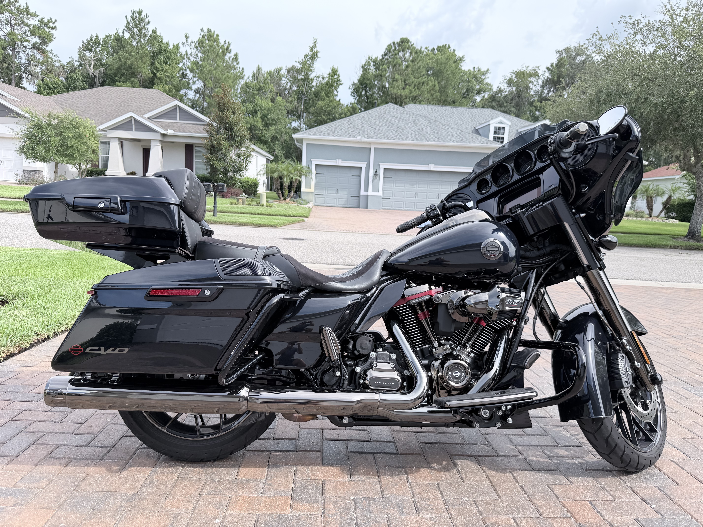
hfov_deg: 71.6
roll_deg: -3.4
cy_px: 264
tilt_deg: -7.6
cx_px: 352
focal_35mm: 24
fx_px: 487
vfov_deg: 56.8
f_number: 1.78
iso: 100
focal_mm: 6.76
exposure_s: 1/2110
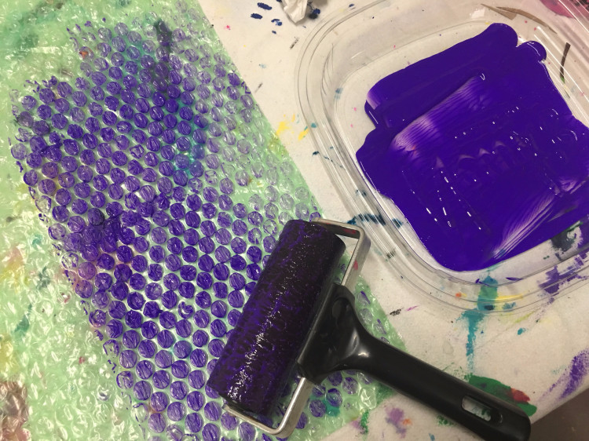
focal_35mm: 29
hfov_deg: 61.7
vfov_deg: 48.2
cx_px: 294
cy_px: 220
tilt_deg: -71.3
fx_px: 493
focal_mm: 4.15
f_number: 2.2
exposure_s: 1/15
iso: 64
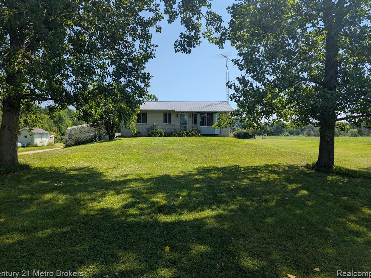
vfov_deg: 54.8
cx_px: 182
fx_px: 268
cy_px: 134
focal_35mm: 25
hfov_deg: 69.4
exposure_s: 1/1224
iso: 21
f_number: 1.68
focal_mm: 6.9
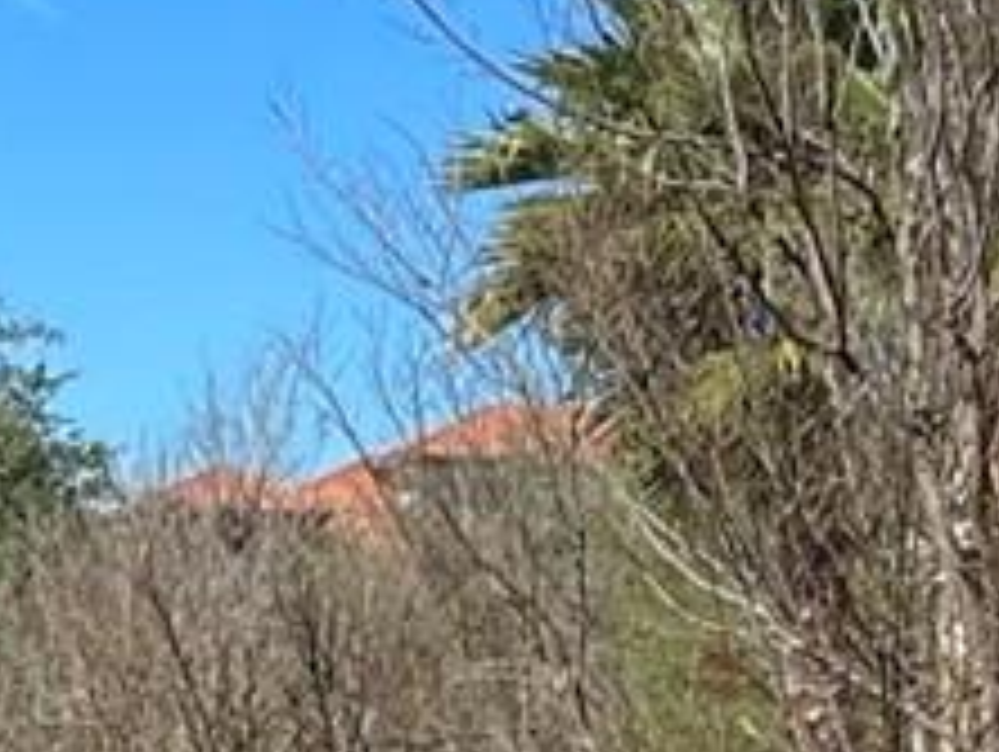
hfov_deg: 10.4
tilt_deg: +0.5
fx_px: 5403
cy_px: 766
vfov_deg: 7.9
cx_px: -274
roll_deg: -0.7
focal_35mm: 187
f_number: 1.5
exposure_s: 1/2353
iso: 50
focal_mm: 5.7
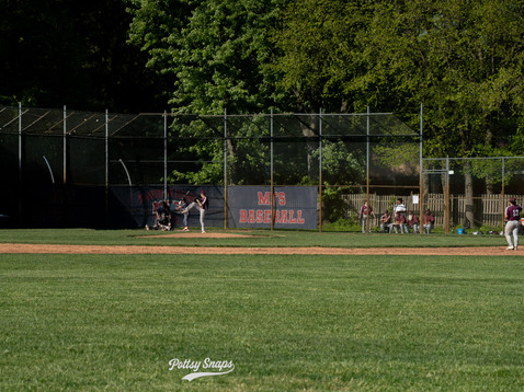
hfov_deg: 14.9
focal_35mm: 132
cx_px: 197
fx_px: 1997
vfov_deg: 11.2
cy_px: 212
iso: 1000
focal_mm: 98
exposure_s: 1/8000
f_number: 5.6
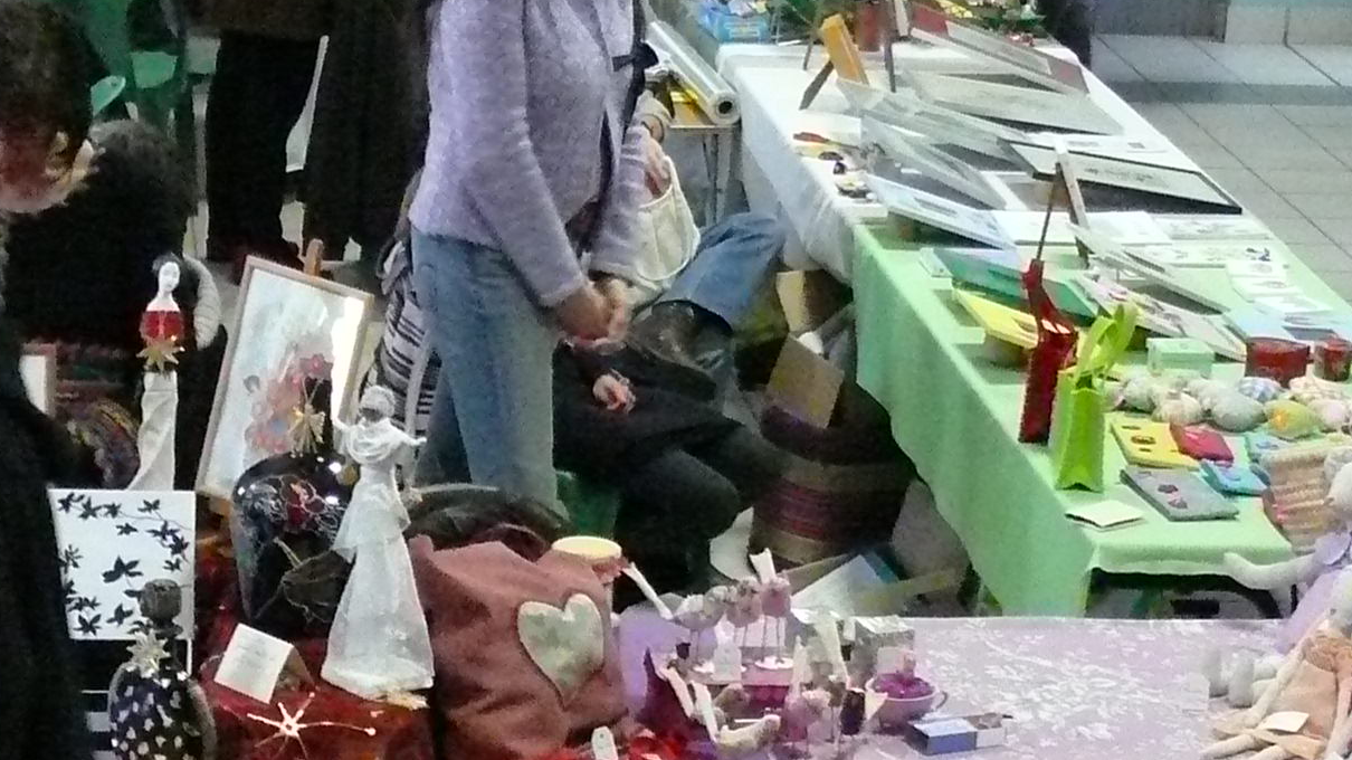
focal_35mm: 115
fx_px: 4122
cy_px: 1129
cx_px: 180
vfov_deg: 10.2
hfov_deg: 18.4
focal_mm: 7.4
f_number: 2.8
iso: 800
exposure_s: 1/30
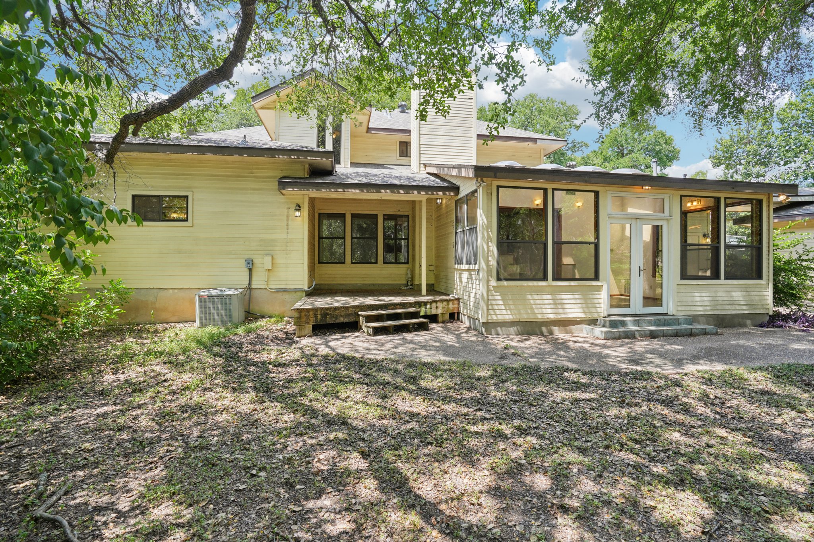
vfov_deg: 73.7
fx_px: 362
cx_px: 407
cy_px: 271
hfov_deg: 96.7
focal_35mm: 16
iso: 200
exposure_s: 1/90
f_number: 8
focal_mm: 16
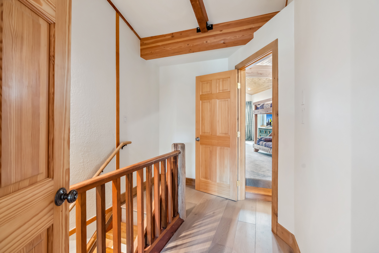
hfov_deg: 96.7
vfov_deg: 73.7
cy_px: 126
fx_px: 168
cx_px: 190
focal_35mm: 16
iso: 800
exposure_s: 1/6
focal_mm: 16
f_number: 7.1
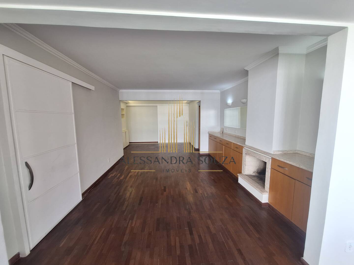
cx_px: 177
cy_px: 132
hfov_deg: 106.2
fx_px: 133
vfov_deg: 89.9
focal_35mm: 13
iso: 80
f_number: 2.2
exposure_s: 1/60
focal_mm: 1.74
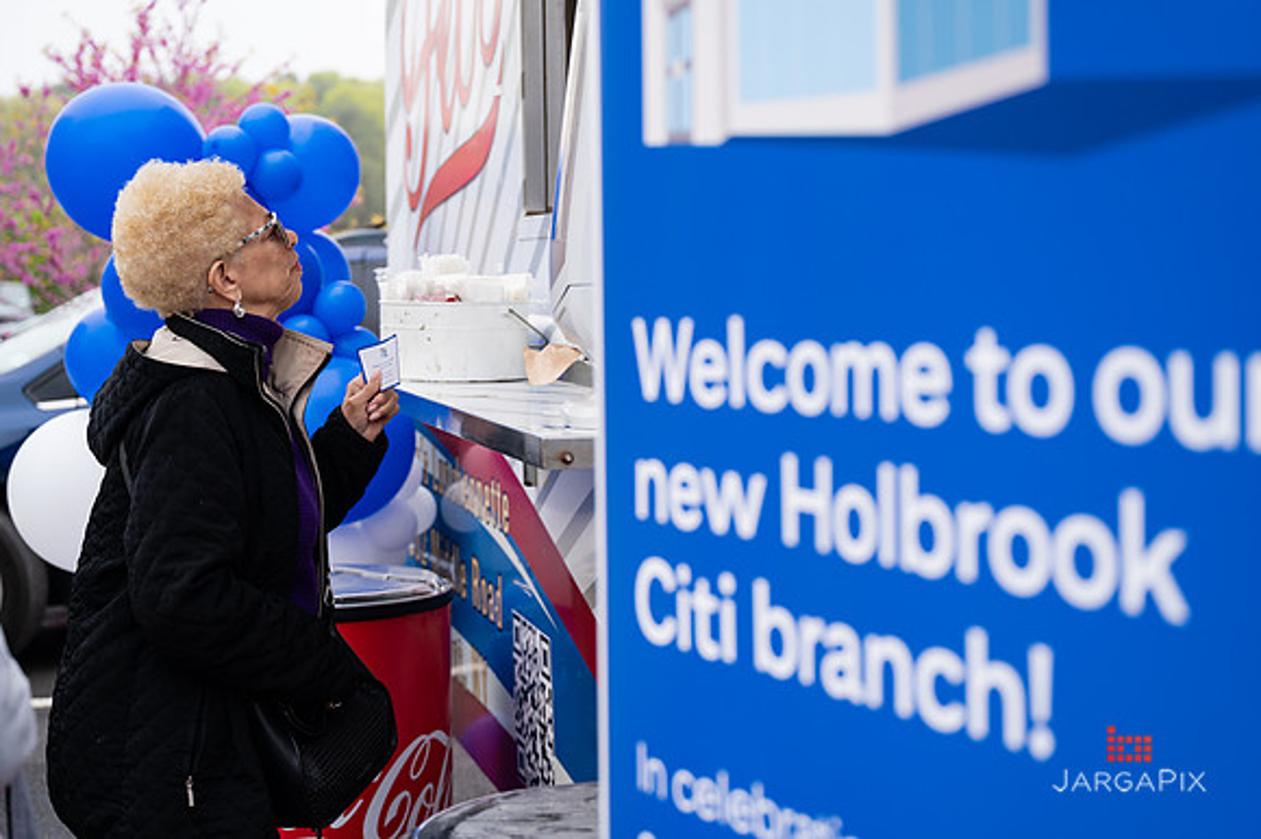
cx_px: 654
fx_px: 2010
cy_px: 404
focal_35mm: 57
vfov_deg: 23.6
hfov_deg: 34.8
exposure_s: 1/800
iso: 200
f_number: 3.5
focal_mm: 54
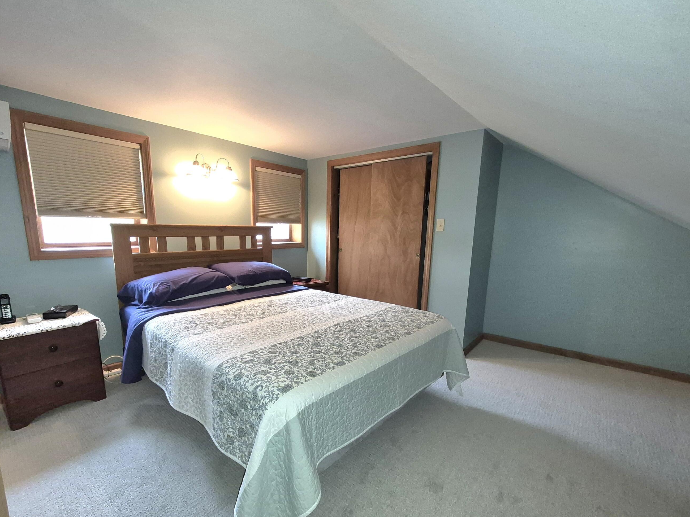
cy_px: 278
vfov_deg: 81.6
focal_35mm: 15
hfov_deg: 98.1
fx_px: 299
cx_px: 328
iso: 400
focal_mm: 1.74
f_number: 2.2
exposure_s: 1/60.2
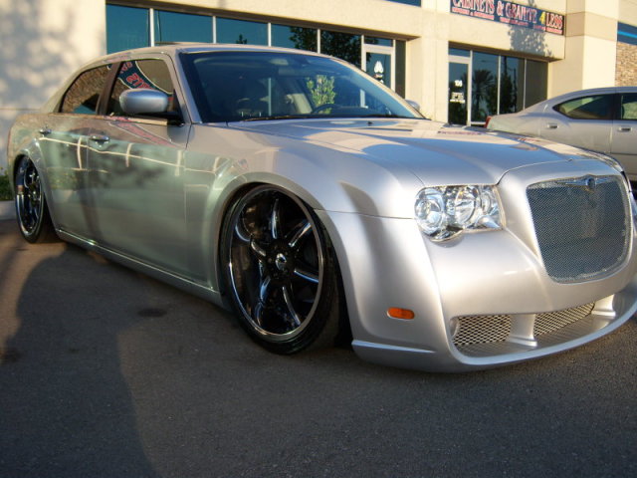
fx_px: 662
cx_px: 318
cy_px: 239
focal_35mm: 36
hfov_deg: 51.4
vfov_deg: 39.7
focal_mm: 7.5
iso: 80
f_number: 2.8
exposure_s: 1/500
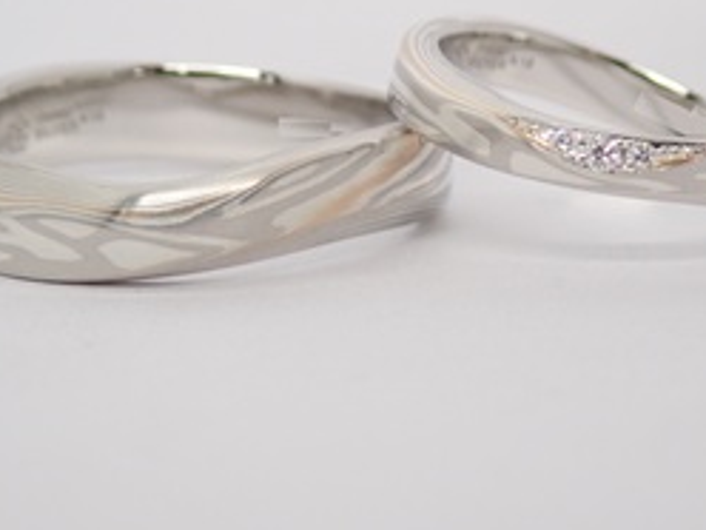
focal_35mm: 149
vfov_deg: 9.9
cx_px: 387
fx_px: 3039
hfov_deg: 13.3
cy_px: 130
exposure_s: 1/125
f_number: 4.3
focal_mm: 14.62
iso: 200
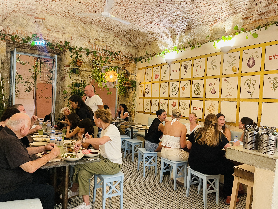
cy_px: 104
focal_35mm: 25
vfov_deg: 54.9
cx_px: 139
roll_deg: -2.2
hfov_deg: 69.4
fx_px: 201
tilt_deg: -2.6
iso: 500
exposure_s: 1/25
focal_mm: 5.1
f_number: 1.6
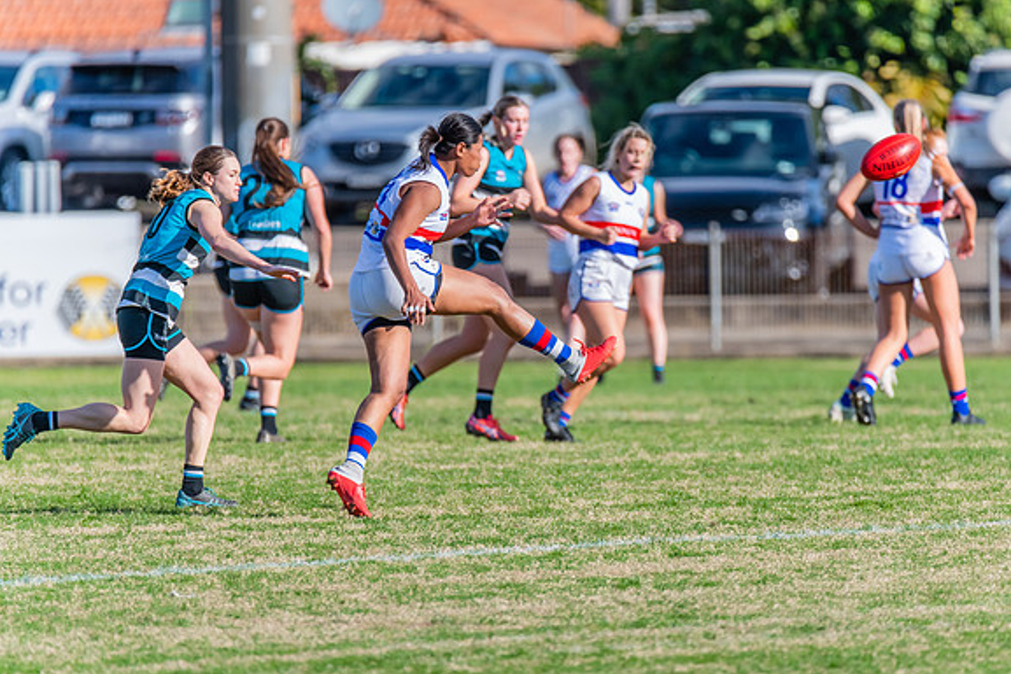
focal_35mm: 661
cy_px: 344
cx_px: 545
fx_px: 18567
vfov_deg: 2.1
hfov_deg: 3.1
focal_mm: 600
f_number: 7.1
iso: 800
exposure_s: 1/1600
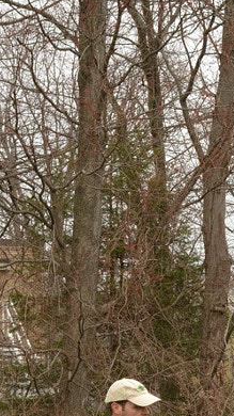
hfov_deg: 4.0
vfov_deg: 7.1
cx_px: 479
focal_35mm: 301
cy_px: 481
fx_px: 3325
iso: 1000
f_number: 14
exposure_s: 1/250
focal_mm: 70
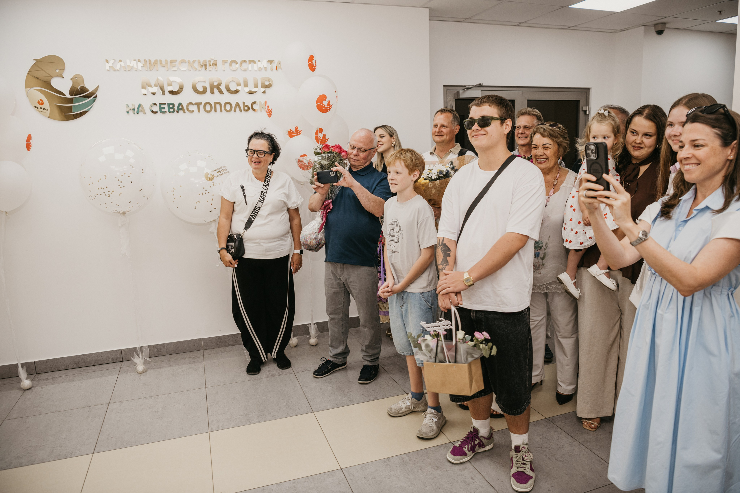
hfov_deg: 69.4
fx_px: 534
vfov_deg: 49.6
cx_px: 370
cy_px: 246
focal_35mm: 26
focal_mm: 26
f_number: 4
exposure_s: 1/160
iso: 320
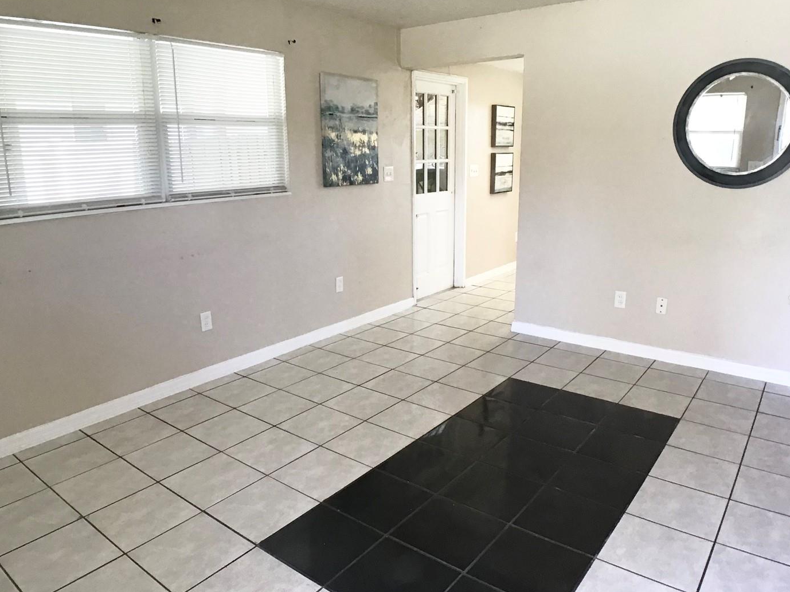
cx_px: 384
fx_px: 821
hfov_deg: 51.4
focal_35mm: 36
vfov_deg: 39.6
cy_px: 300
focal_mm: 3.3
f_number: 2.4
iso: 40
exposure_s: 1/30
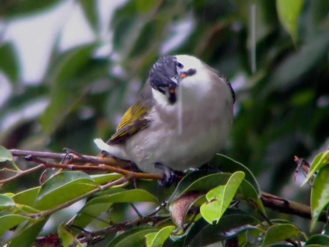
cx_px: 164
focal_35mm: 432
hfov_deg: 4.6
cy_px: 124
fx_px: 4106
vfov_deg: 3.4
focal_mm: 72
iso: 200
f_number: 3.7
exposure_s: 1/80
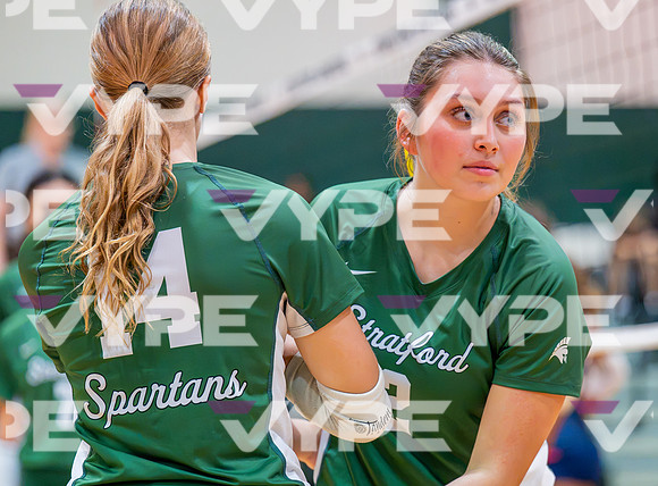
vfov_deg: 9.6
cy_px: 300
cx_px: 381
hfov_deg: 13.0
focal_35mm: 153
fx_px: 2885
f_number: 2.8
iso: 10000
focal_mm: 115
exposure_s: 1/800
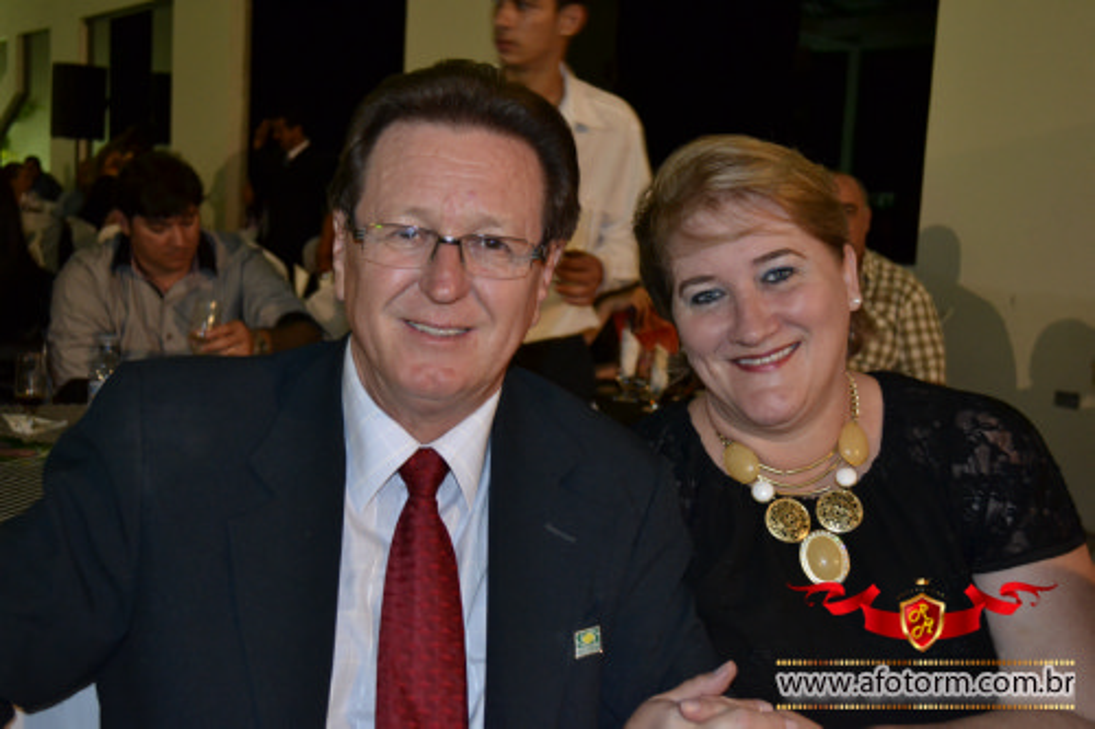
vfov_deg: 31.9
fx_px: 1277
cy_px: 364
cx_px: 548
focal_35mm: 42
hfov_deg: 46.4
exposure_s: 1/50
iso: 1600
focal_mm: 28
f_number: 4.5
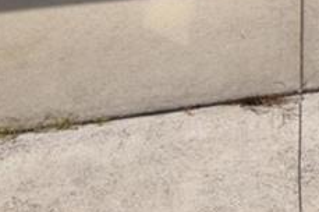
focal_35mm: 105
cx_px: 618
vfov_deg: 10.7
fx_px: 929
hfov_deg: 15.8
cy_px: -324
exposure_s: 1/200
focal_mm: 10
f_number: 11
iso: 100
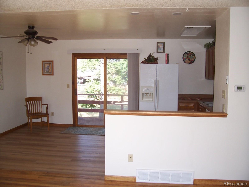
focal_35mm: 34
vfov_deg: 41.8
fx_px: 245
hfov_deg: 54.0
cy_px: 94
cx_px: 124
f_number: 2.7
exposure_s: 1/125
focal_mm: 5.6
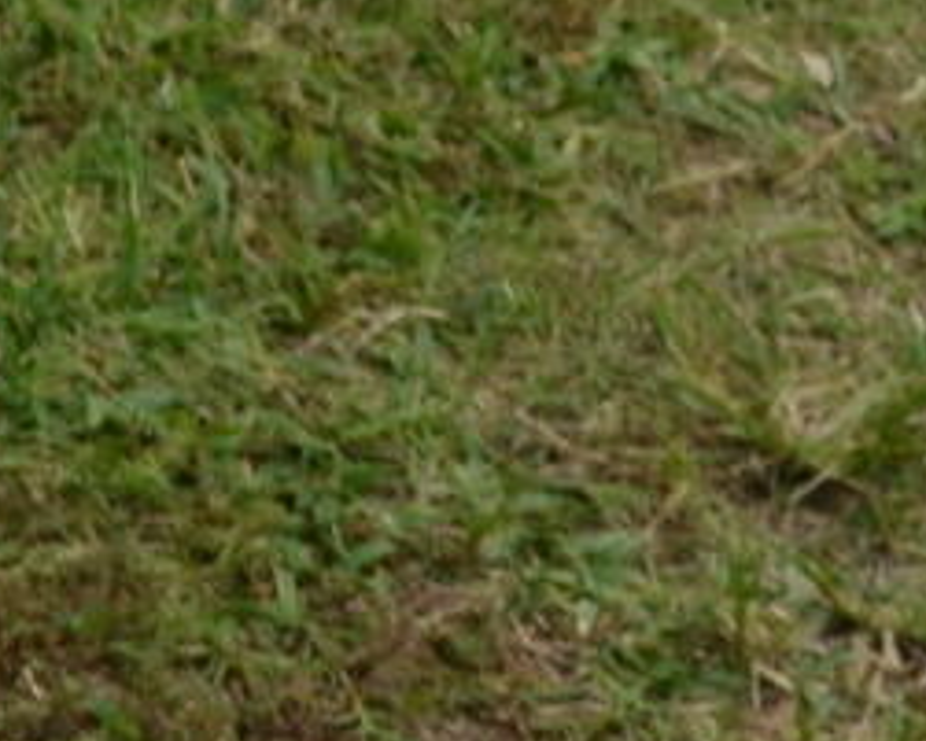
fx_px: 8006
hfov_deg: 6.1
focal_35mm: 292
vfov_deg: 5.3
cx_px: 2870
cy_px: -293
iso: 100
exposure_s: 1/250
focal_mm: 26
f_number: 8
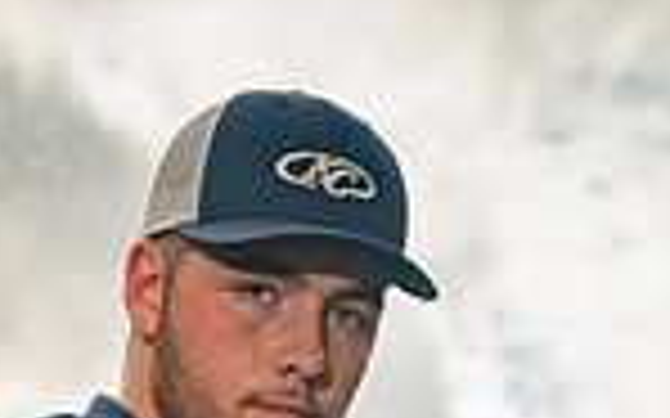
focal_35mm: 132
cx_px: 207
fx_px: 2409
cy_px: 962
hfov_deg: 15.8
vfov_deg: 9.0
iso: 160
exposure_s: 1/250
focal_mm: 43
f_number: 4.5
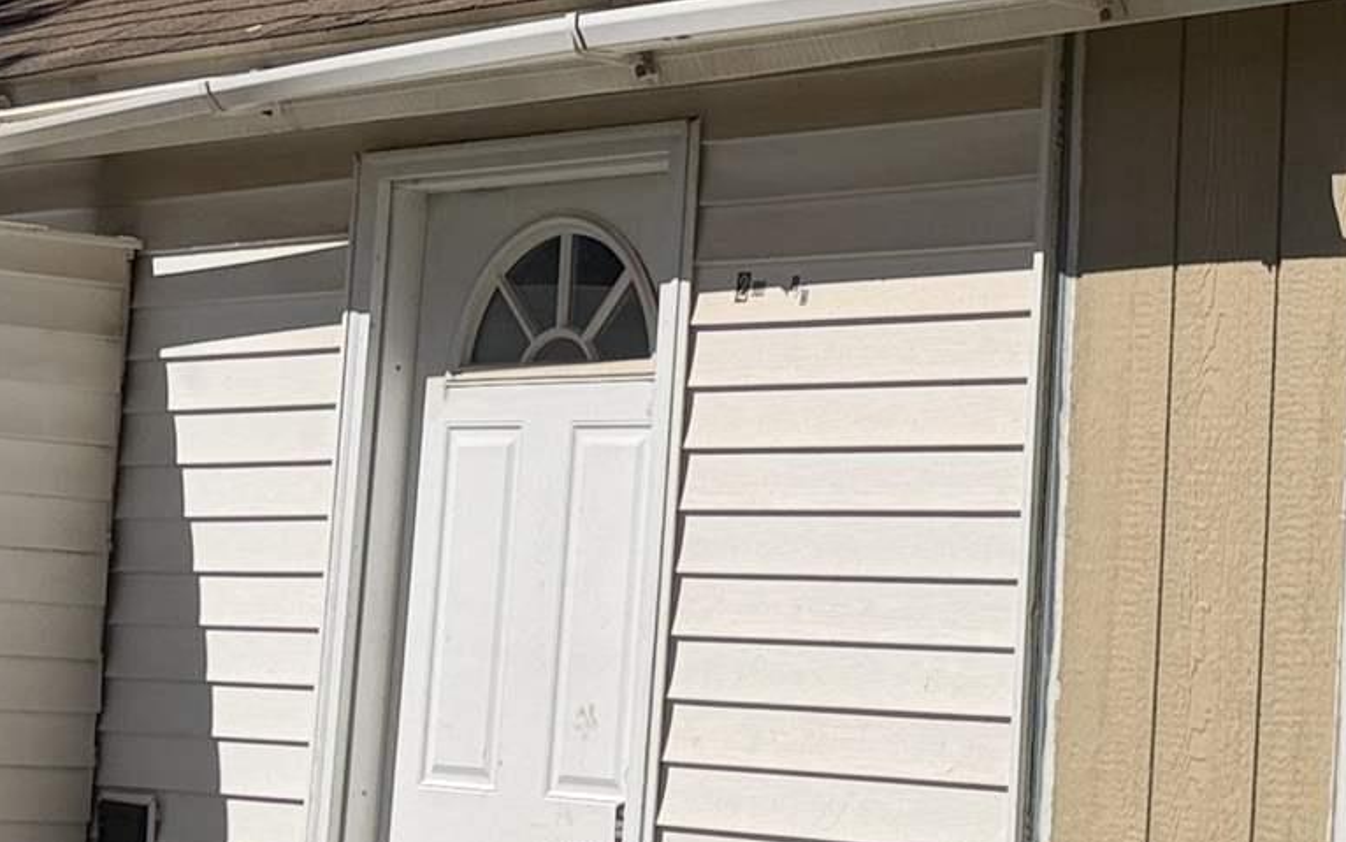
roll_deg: -2.1
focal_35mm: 102
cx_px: 1304
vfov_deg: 12.8
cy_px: 221
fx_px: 3742
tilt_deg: +6.5
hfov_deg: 19.9
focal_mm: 6.76
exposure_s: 1/9091
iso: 80
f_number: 1.78
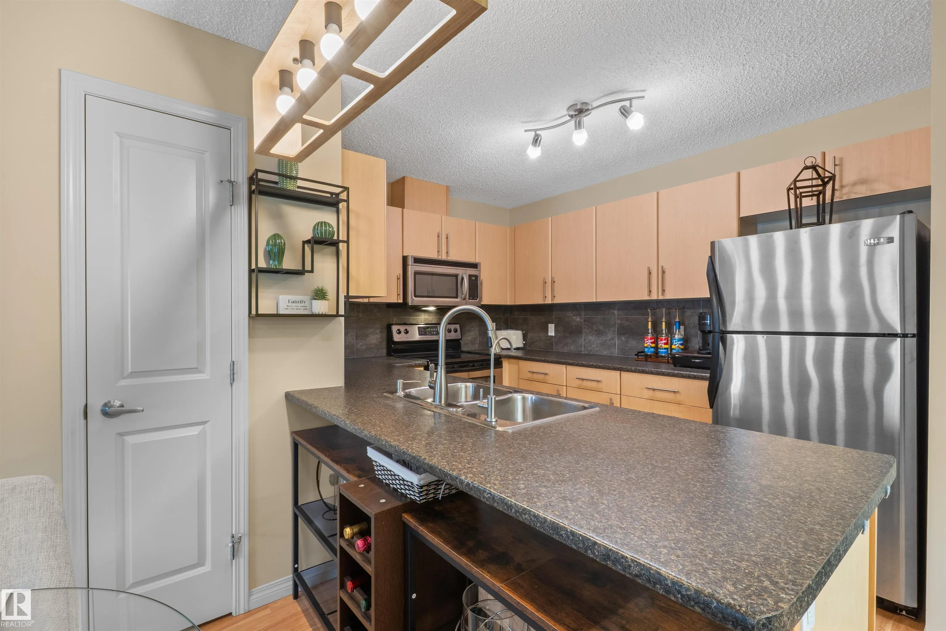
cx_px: 473
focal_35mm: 15
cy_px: 316
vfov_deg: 77.3
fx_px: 394
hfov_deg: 100.4
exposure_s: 1
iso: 400
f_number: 11
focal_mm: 10
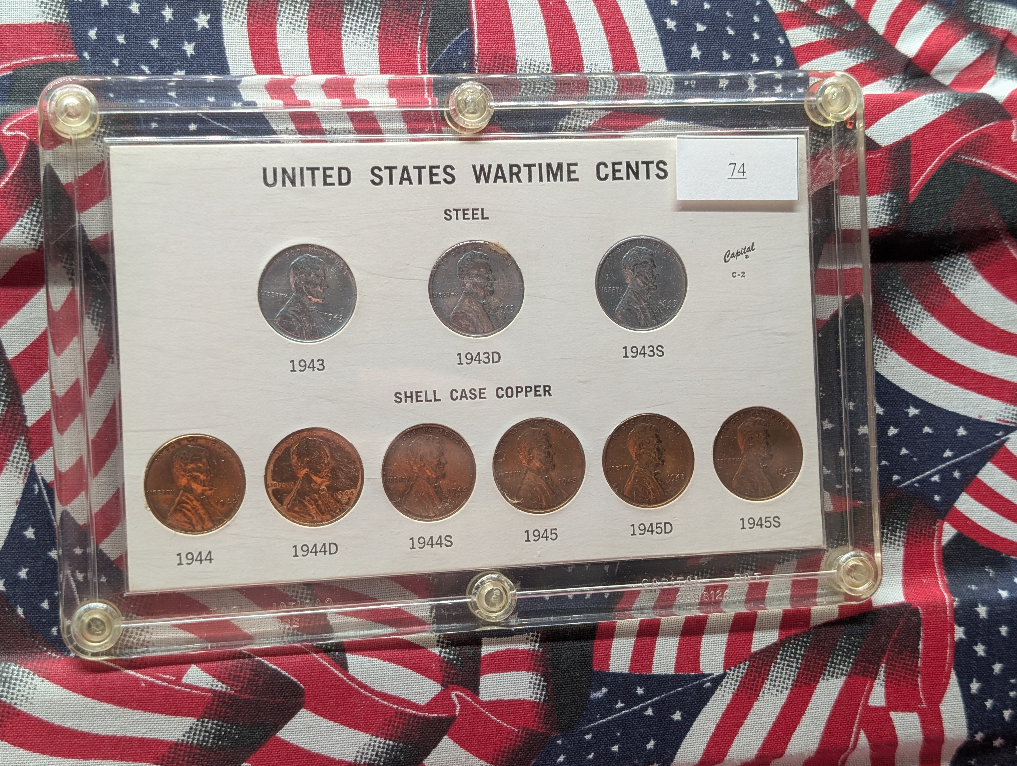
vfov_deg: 29.7
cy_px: 383
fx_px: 1442
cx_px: 508
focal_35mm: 49
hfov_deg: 38.9
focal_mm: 6.9
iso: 22
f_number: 1.68
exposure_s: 1/23.8
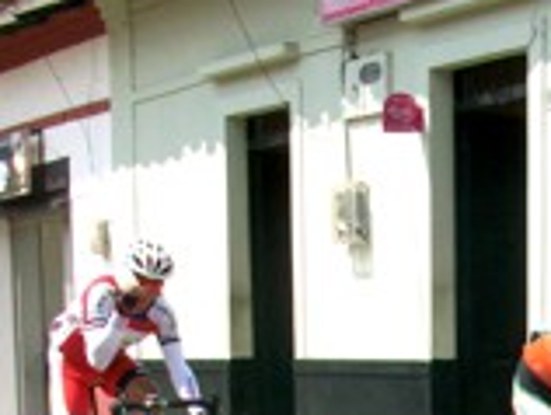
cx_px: 589
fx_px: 1610
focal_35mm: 101
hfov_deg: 18.7
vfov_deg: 13.8
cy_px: 619
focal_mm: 5.7
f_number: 5.5
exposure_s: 1/250
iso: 64
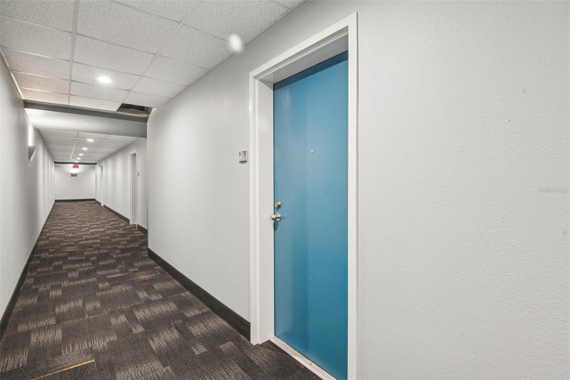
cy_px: 190
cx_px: 285
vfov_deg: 73.7
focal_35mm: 16
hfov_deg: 96.8
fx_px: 253
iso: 400
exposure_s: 1/3.33
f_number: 8
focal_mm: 16
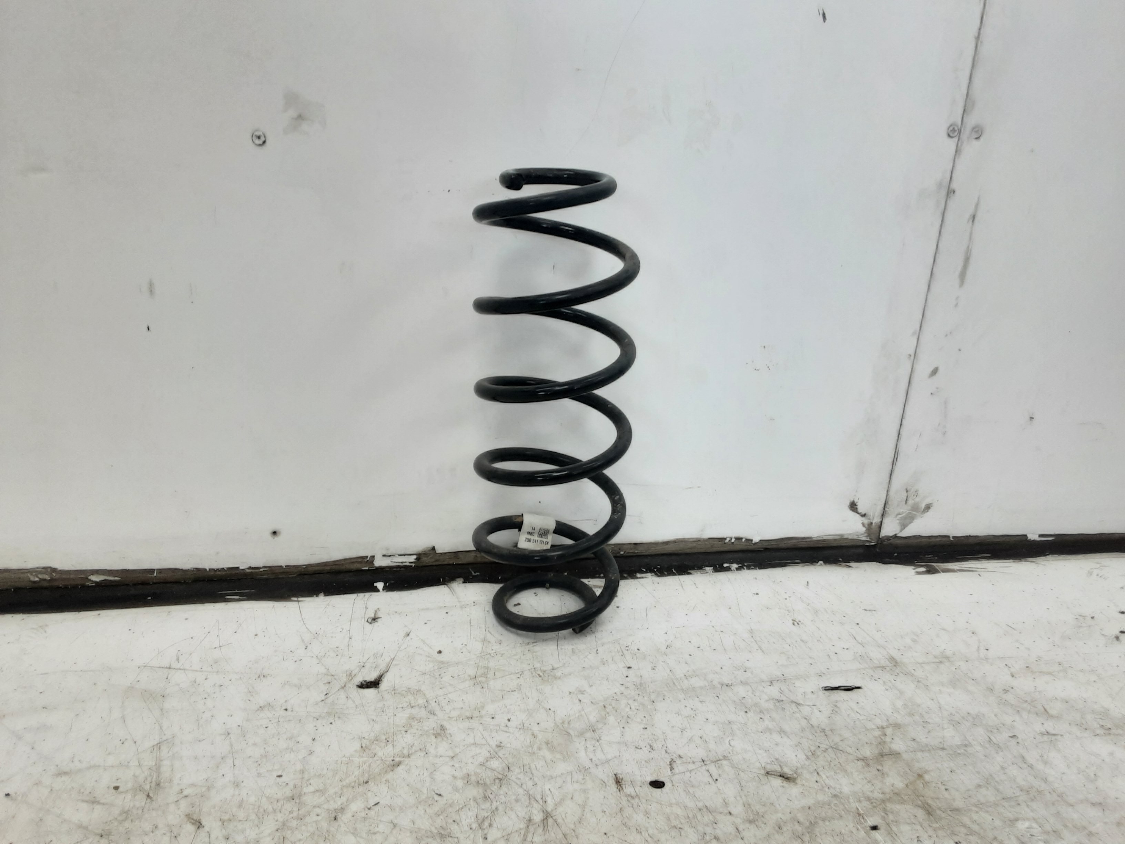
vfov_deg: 51.4
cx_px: 562
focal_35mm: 27
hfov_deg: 65.3
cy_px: 422
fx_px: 877
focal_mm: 2.91
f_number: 1.9
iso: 40
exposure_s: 1/50
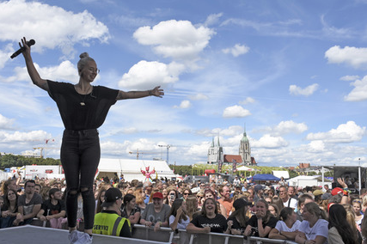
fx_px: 387
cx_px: 178
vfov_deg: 35.0
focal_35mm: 38
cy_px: 121
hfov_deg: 50.7
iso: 100
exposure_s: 1/200
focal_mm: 24
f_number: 11
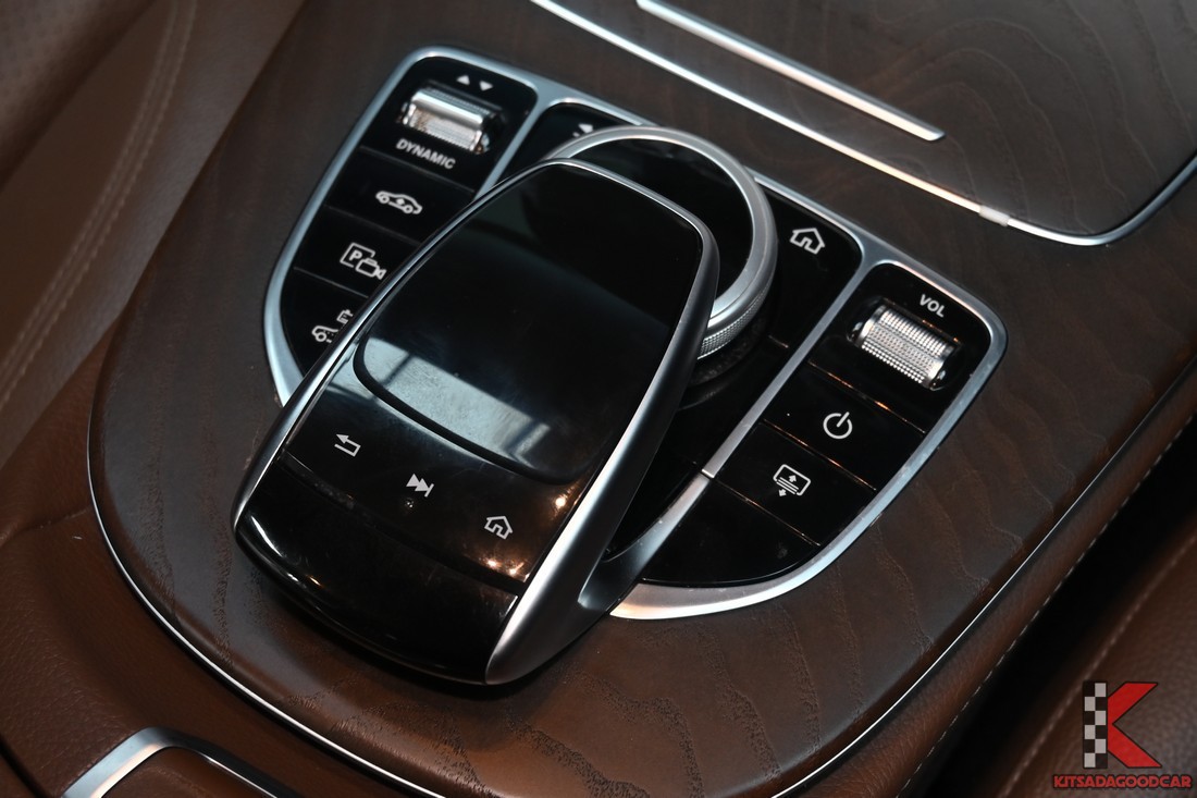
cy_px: 399
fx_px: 1895
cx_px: 598
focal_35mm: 57
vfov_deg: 23.8
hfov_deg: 35.1
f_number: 6.7
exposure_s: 1/45
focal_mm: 38
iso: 560
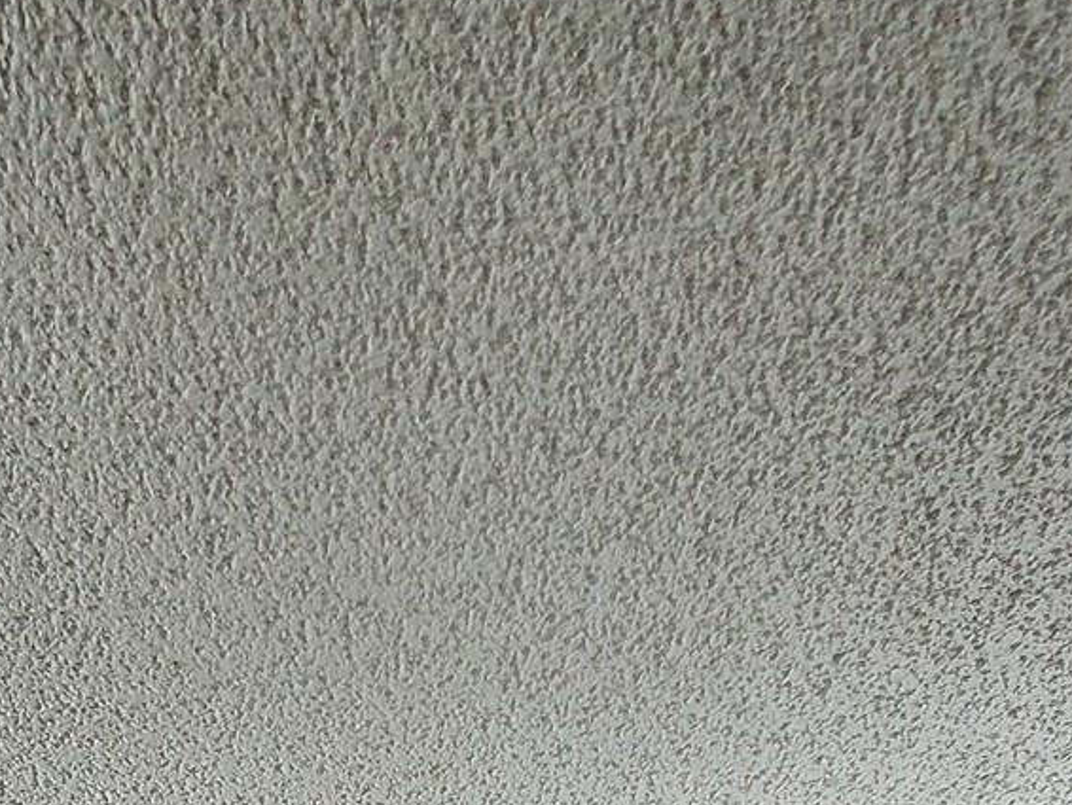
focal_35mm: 47
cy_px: 1398
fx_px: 1456
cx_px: 278
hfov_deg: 39.4
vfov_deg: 21.7
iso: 160
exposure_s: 1/55
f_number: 2.2
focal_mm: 1.8
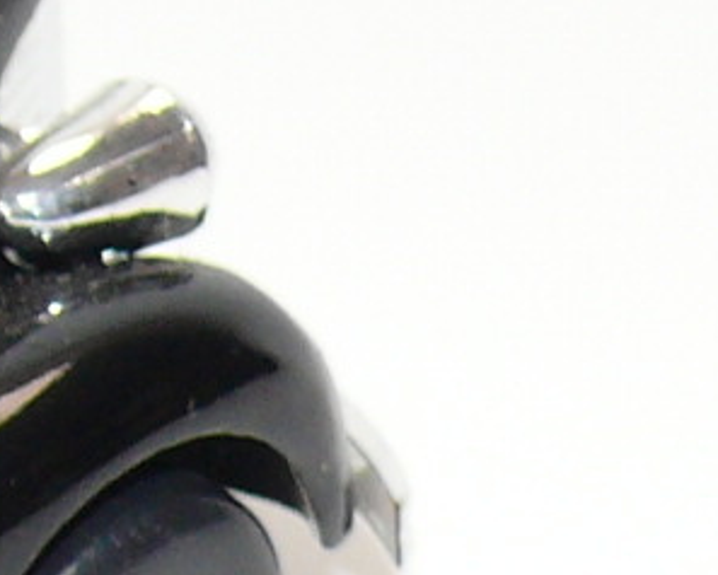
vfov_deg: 3.0
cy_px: 652
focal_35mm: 510
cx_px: -1081
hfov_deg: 3.7
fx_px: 10845
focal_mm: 13.1
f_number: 4
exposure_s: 1/30
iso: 100
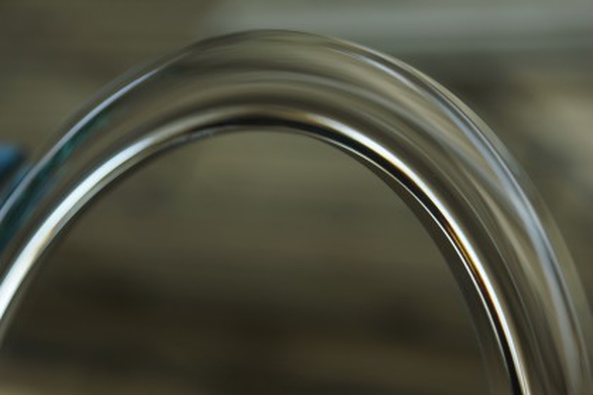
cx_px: 296
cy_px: 198
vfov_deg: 8.7
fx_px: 2594
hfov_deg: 13.0
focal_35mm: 158
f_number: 5.6
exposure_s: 1/60
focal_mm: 105
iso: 200
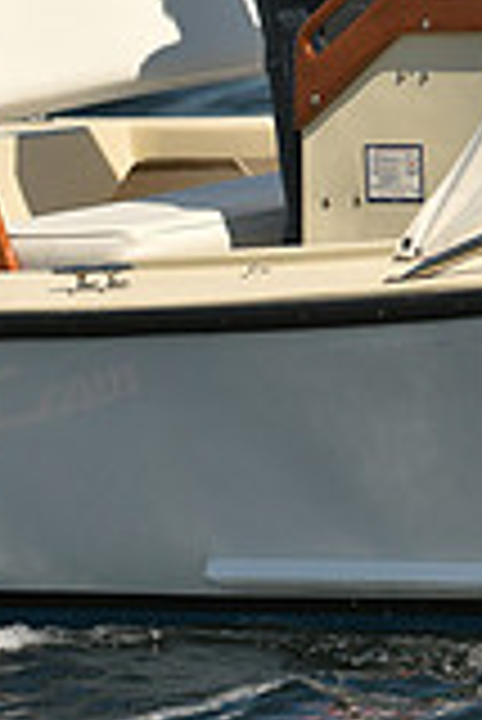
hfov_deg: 1.9
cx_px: 372
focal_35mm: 725
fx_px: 14528
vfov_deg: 2.8
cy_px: 148
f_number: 6.3
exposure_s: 1/2000
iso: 250
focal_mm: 200
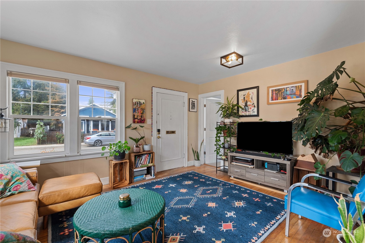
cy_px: 122
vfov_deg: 77.4
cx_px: 182
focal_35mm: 15
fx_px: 152
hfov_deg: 100.4
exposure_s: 1/5
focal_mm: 15
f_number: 7.1
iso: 200
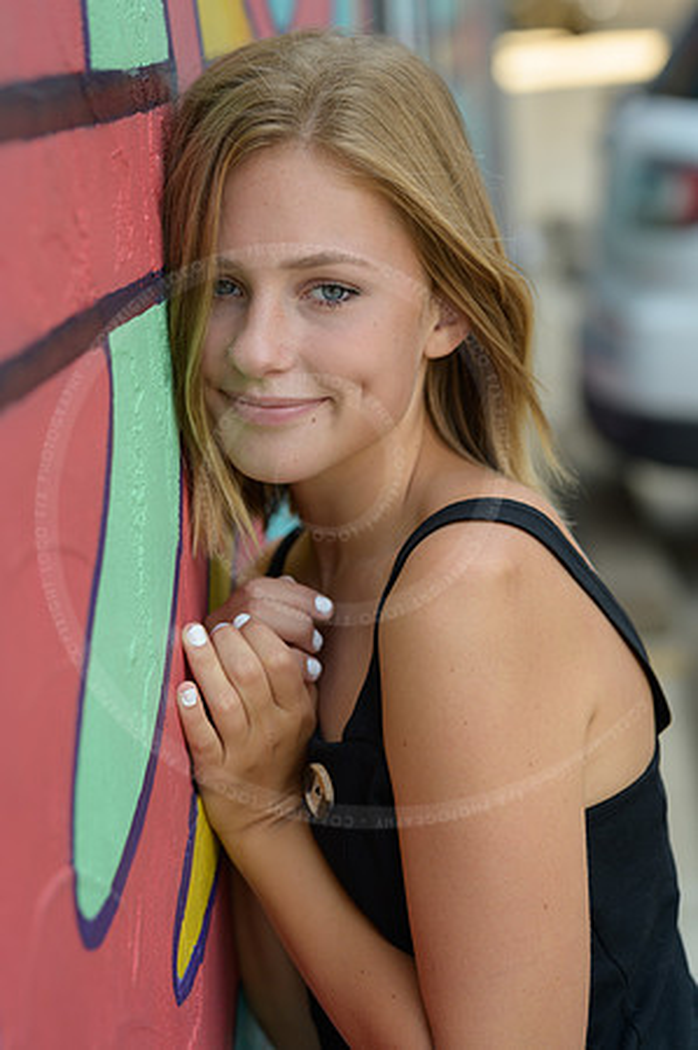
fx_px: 2478
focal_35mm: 85
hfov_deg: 16.0
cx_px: 349
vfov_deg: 23.9
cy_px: 525
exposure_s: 1/320
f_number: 3.2
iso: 160
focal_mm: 85
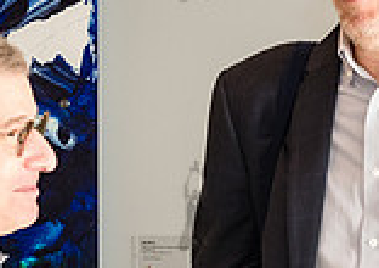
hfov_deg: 9.7
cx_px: 287
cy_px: 261
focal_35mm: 209
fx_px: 2240
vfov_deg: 6.8
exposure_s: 1/160
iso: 2000
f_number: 4.5
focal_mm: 48
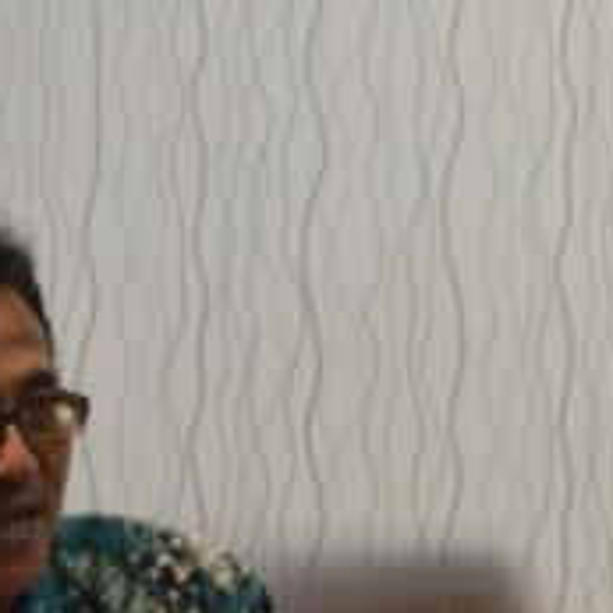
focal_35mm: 301
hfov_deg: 5.7
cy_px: 555
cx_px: 1173
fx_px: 6031
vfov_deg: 5.8
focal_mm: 40
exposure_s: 1/15
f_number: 4.5
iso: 800
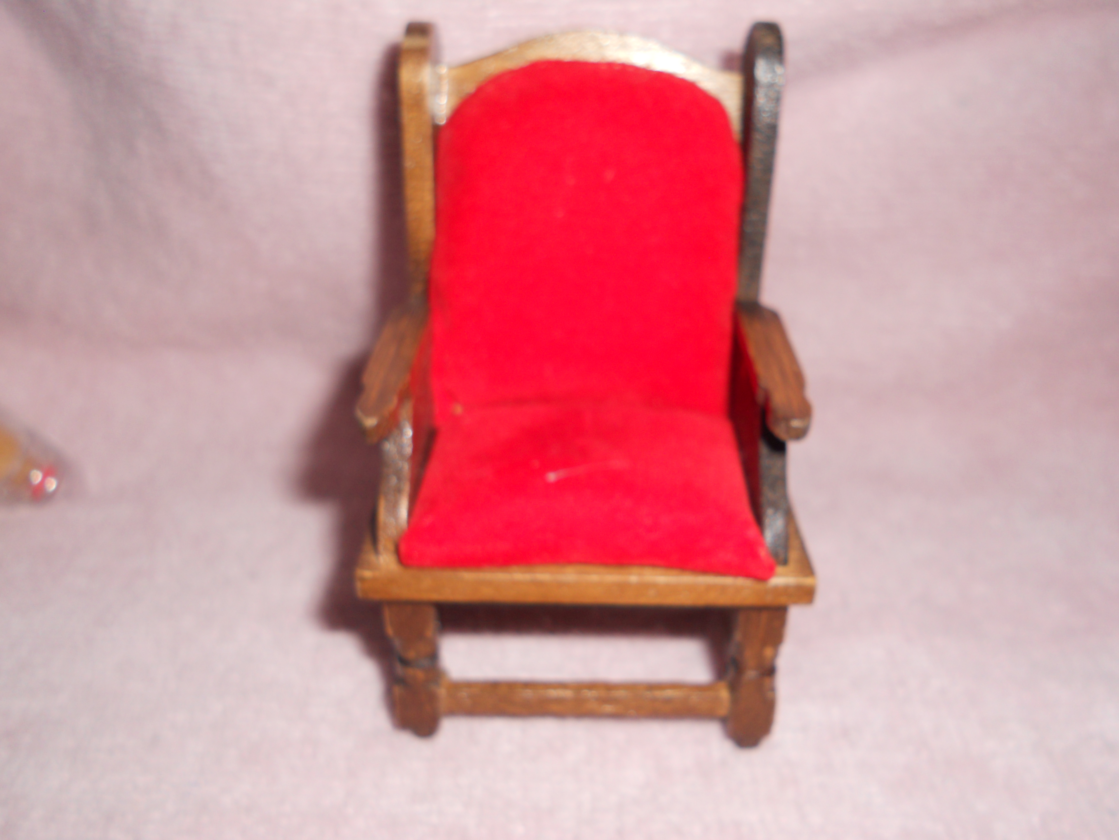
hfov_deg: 56.8
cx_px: 560
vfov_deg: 44.2
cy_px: 420
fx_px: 1034
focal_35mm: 32
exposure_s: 1/25
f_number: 8.8
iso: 80
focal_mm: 5.8
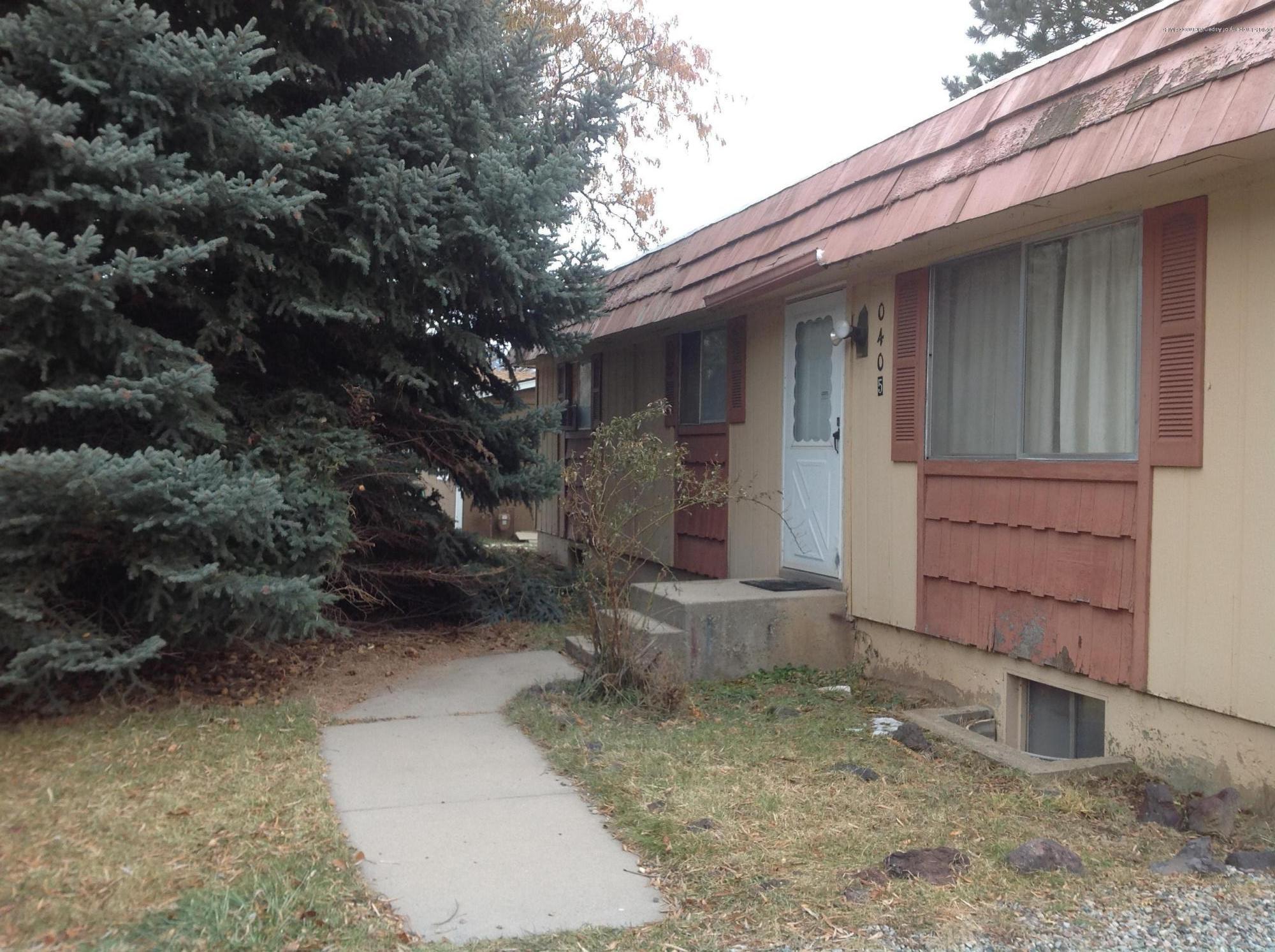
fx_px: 1287
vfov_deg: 40.6
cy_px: 476
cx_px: 638
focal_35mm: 35
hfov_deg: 52.7
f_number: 2.4
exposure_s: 1/216
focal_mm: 4.28
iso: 50
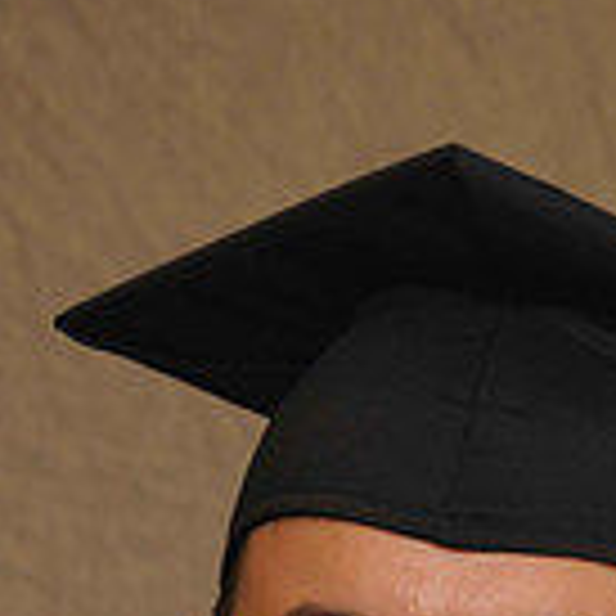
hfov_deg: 4.7
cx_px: 452
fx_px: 7570
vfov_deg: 4.6
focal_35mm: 376
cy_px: 796
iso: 200
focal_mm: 90
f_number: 6.3
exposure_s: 1/60
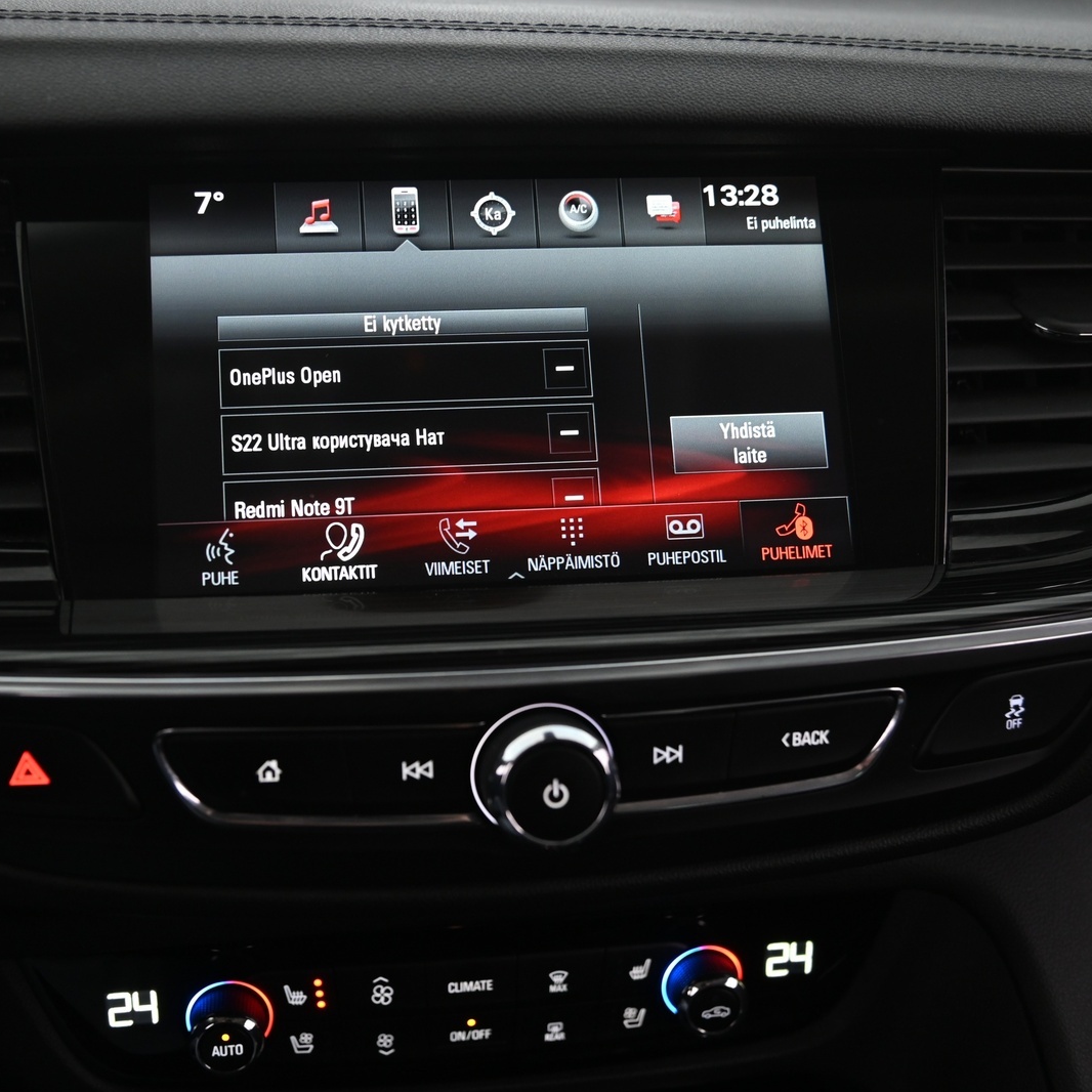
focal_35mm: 44
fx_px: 1570
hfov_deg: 38.3
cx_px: 464
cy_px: 552
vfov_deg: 38.3
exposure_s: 1/30
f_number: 4
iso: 2000
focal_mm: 34
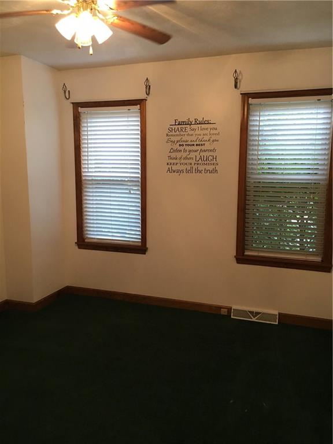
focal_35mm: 29
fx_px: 372
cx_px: 166
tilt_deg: -5.6
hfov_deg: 48.2
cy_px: 222
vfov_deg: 61.7
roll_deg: -0.8
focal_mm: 4.15
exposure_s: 1/30
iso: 100
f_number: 2.2
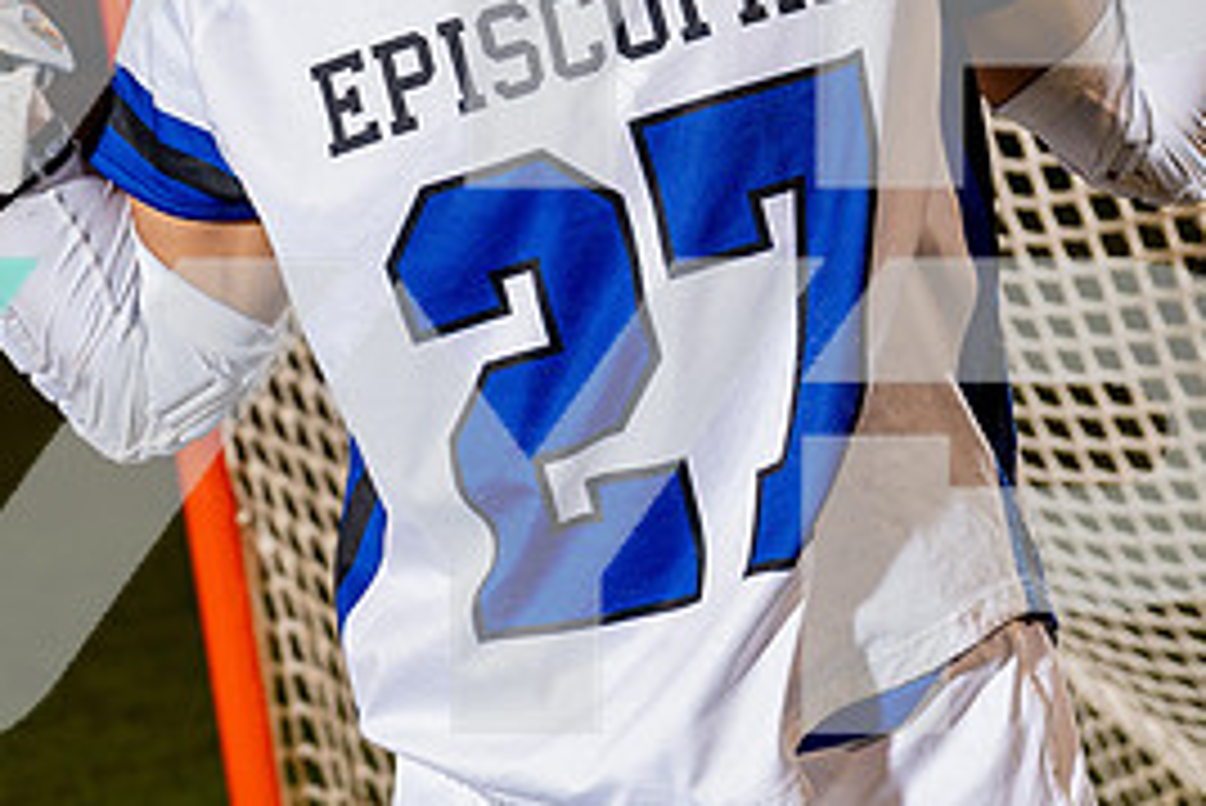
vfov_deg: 10.5
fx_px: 4357
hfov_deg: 15.7
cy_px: -47
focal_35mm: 130
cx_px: 729
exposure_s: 1/250
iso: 400
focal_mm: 60
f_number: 4
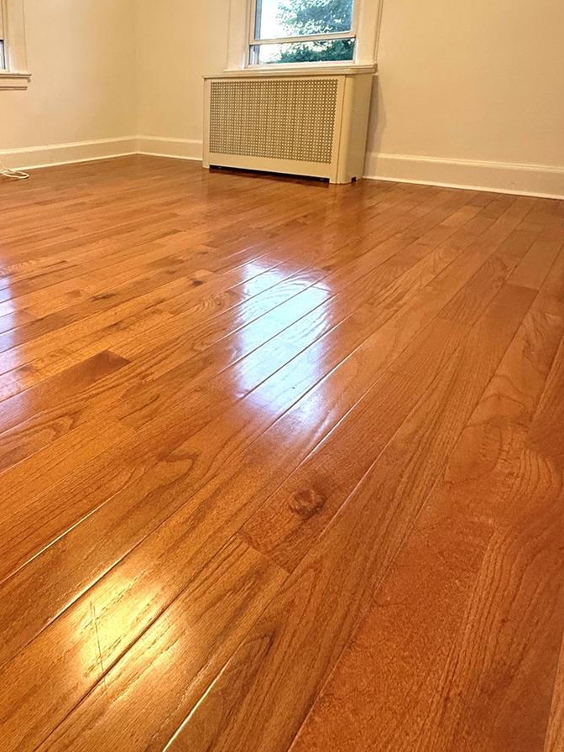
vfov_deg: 68.7
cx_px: 115
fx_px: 521
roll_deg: -0.1
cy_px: 227
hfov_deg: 53.2
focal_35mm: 24
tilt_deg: -13.1
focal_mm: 2.22
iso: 400
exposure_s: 1/120
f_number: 2.2
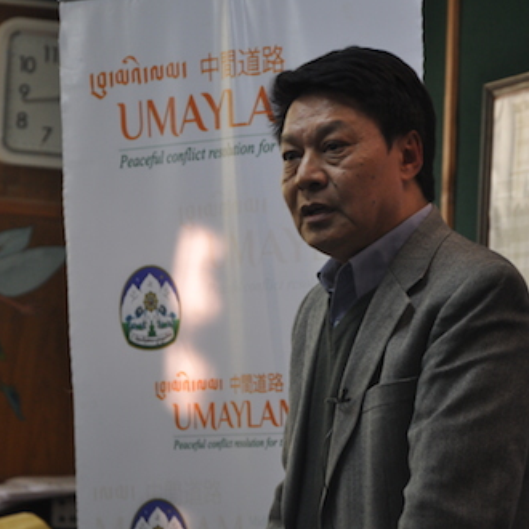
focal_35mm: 203
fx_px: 3504
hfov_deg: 8.6
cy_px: 264
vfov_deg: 8.6
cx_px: 263
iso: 640
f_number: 5.6
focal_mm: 105
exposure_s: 1/40
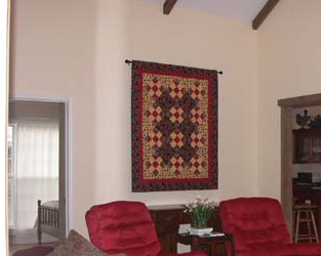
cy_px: 142
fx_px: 503
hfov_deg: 34.6
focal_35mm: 53
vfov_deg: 28.6
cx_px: 243
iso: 200
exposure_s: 1/60
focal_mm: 8.9
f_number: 2.8
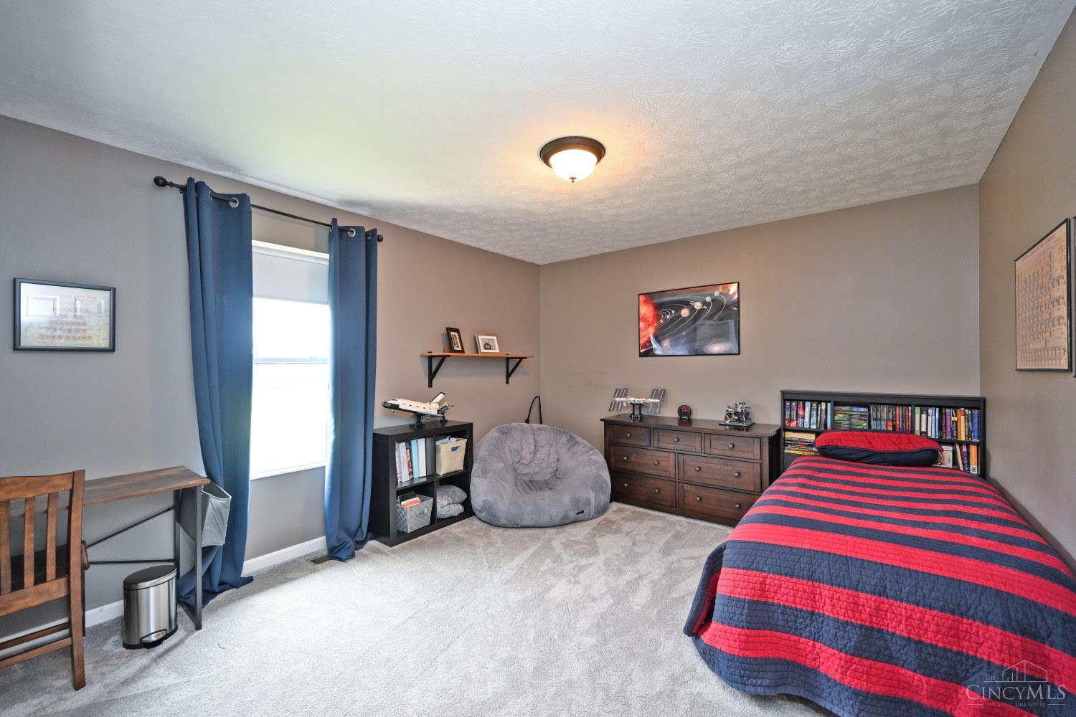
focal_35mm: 14
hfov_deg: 104.3
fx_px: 418
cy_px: 358
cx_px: 538
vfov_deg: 81.2
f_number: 4
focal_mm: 14
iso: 1100
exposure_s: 1/60
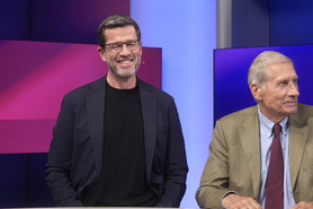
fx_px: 634
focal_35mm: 73
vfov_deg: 18.6
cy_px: 103
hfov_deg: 27.7
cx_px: 126
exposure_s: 1/250
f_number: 2.2
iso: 640
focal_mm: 30
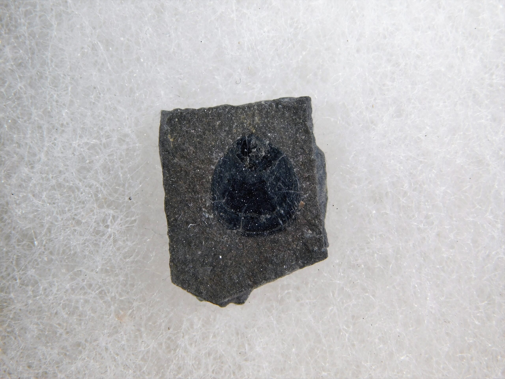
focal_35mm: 115
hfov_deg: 17.1
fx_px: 1678
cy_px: 190
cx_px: 252
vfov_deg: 12.9
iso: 125
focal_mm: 20.3
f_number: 4.8
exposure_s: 1/100
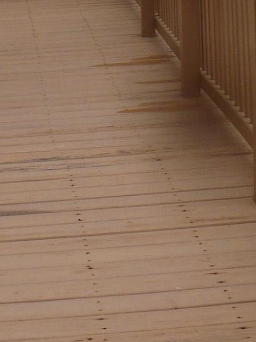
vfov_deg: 15.9
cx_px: 56
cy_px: -80
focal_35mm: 119
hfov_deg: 12.4
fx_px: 1174
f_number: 8
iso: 100
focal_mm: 6.1
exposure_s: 1/160
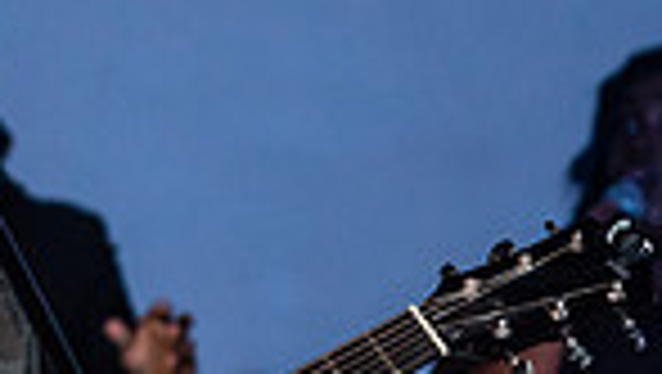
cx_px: -189
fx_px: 7643
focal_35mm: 435
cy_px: 358
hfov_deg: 4.9
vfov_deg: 2.8
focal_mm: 105
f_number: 4
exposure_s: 1/500
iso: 5000
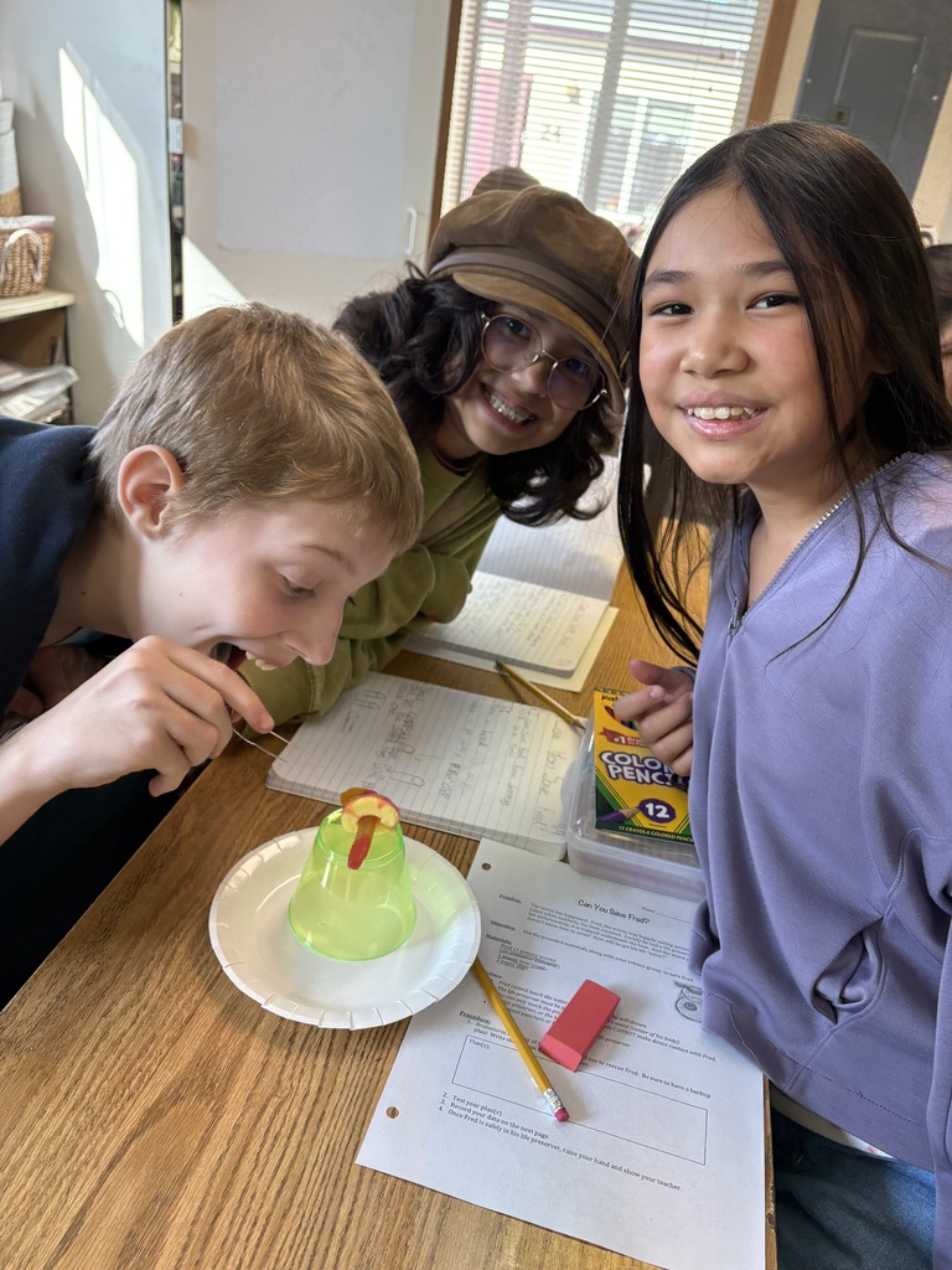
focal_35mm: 26
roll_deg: -8.6
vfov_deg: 67.3
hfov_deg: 53.1
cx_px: 476
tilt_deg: -27.2
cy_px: 635
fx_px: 953
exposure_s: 1/146
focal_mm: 5.96
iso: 125
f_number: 1.6
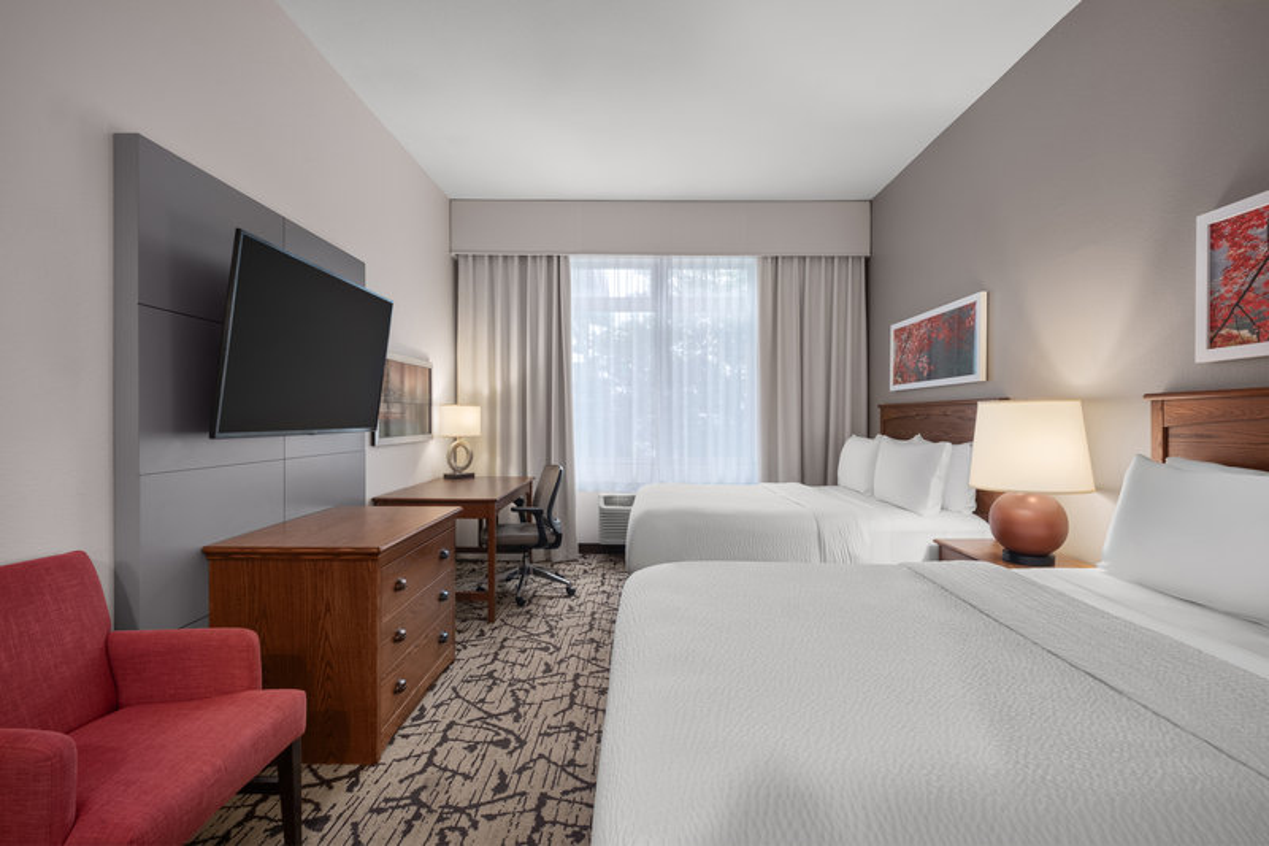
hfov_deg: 96.7
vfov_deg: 73.7
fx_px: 564
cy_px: 423
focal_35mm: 16
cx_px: 634
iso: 400
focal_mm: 10.5
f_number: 8
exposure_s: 1/200
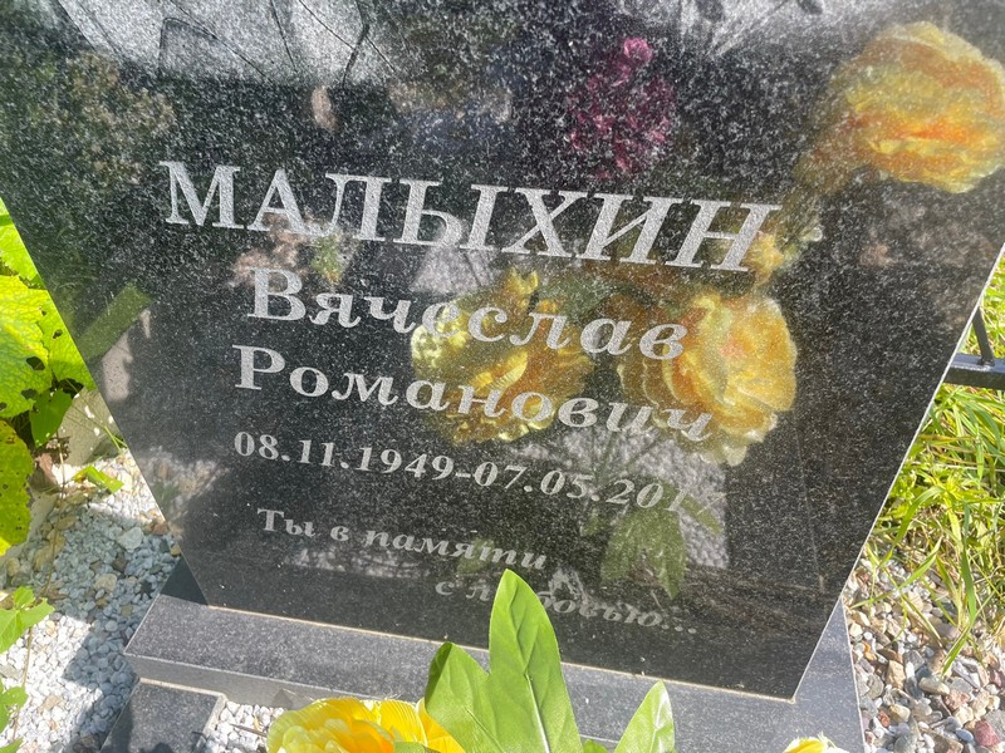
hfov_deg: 67.3
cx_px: 502
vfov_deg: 53.1
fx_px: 755
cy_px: 376
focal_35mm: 26
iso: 32
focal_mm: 4.2
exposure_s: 1/518
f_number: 1.6
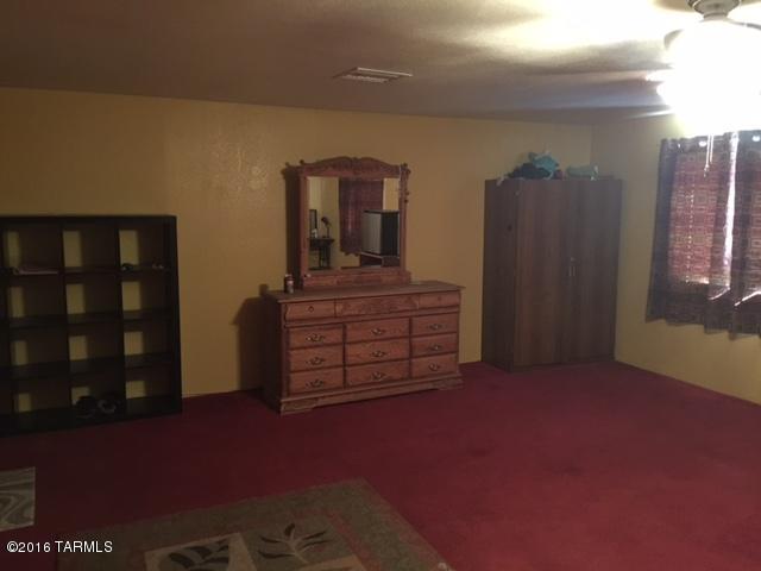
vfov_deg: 48.2
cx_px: 380
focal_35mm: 29
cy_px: 286
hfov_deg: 61.7
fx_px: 638
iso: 200
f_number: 2.2
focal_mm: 4.15
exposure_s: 1/4
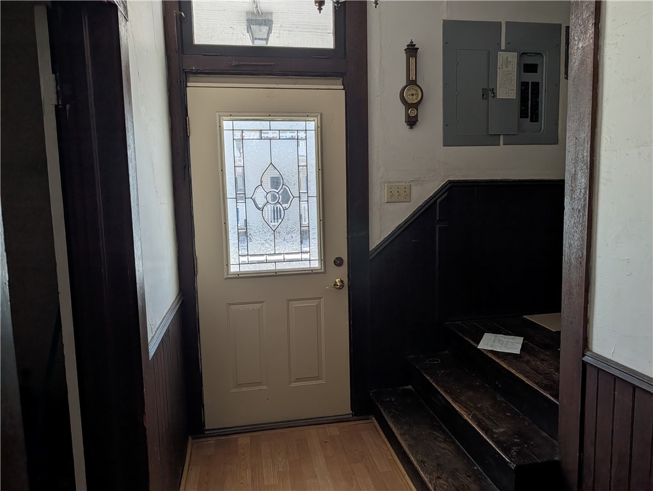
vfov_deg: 56.9
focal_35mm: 24
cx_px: 326
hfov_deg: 71.5
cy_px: 246
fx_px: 453
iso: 21
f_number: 1.68
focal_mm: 6.9
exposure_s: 1/773
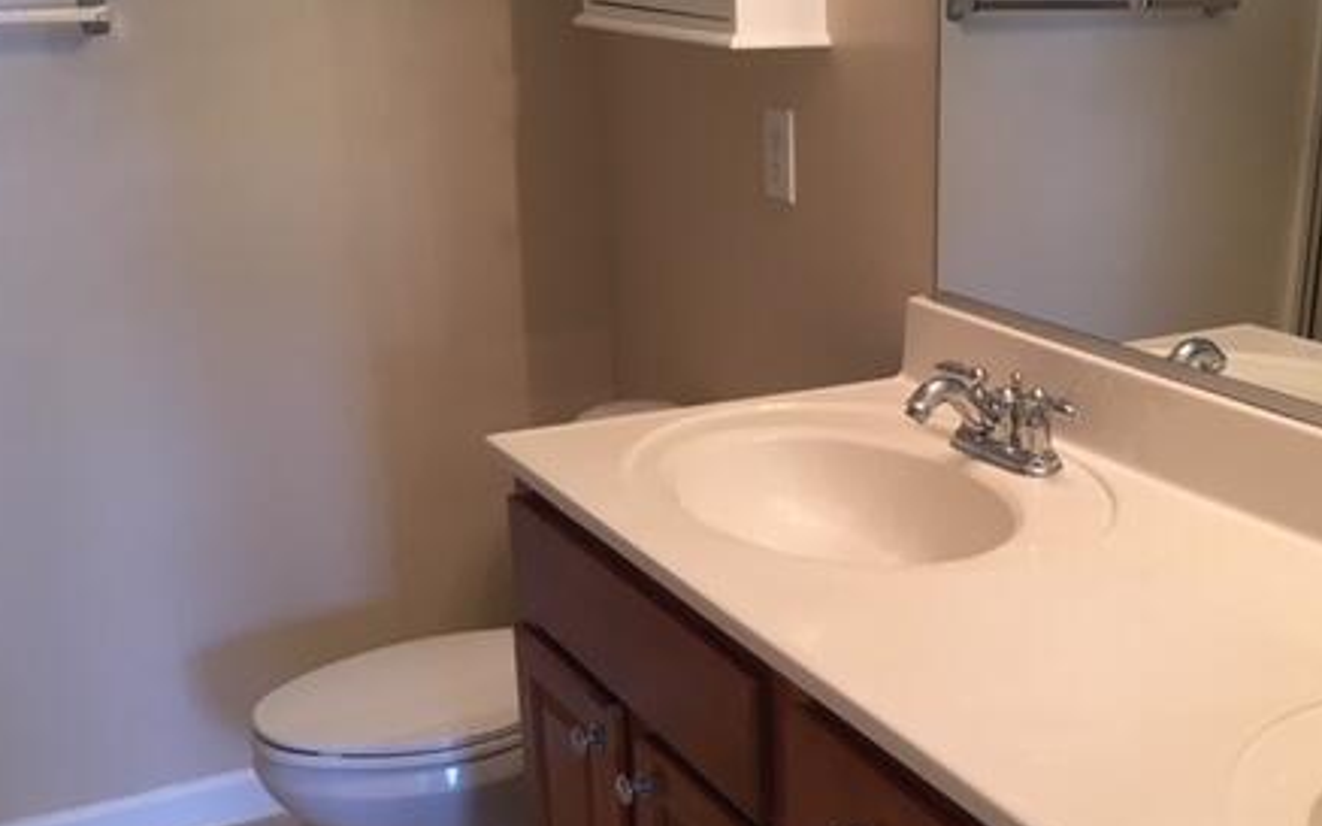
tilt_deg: -20.5
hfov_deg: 43.6
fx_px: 1621
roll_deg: -0.2
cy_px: 599
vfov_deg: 28.2
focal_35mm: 45
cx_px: 898
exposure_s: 1/33
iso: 64
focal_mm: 4.15
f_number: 2.2
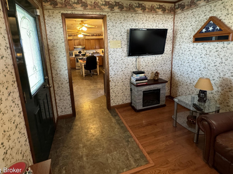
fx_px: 121
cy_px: 68
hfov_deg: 87.7
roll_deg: +2.0
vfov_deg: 70.7
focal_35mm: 18
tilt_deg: -10.8
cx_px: 112
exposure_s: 1/60
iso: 640
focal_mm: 2.22
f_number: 2.2
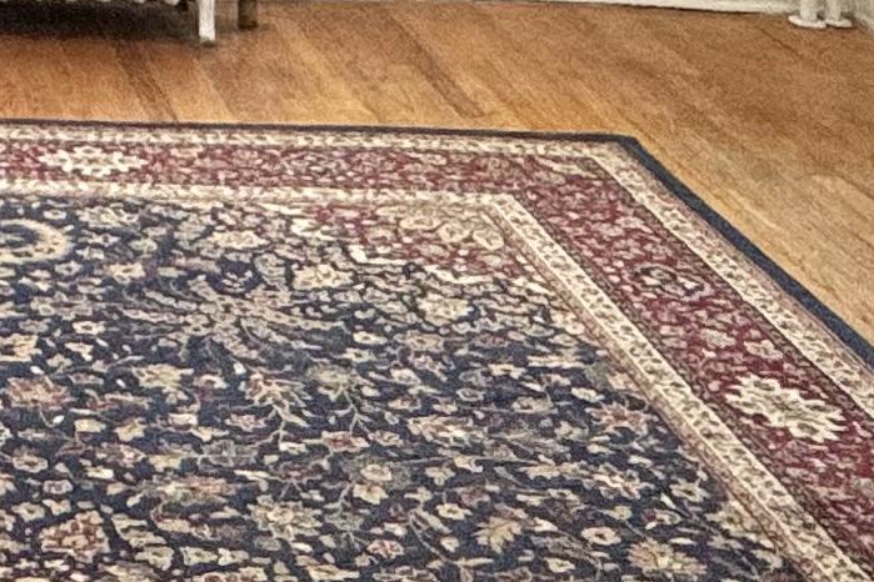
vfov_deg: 14.0
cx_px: -286
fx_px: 2039
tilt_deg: -2.0
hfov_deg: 21.6
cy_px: -550
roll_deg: -0.6
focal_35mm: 84
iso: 160
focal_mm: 2.22
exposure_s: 1/120
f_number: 2.2
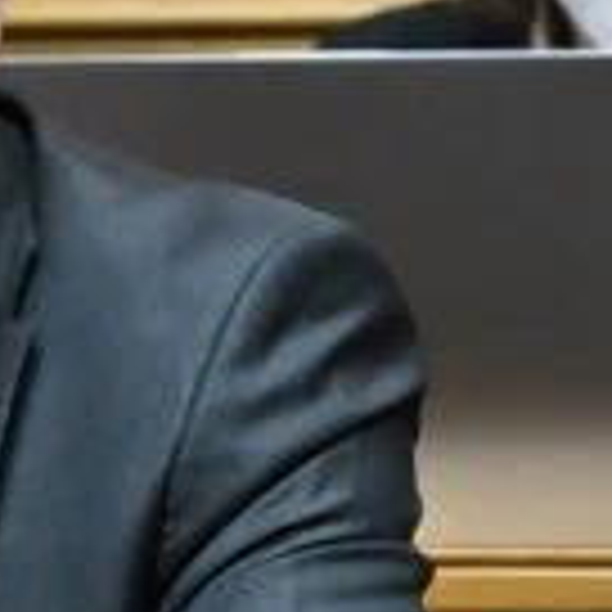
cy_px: -115
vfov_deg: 5.3
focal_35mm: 330
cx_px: 961
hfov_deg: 5.3
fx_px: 6601
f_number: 4.5
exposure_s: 1/250
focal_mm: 52
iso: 2500
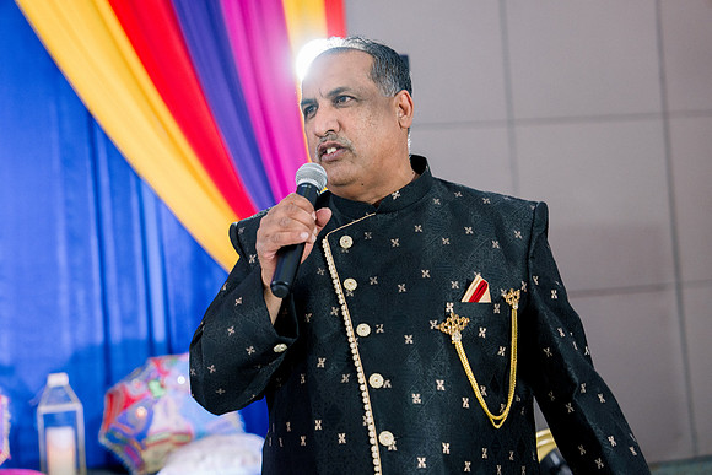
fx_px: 1246
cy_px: 238
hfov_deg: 31.9
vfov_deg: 21.6
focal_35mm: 63
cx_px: 356
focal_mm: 63
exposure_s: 1/125
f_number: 2.8
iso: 1250
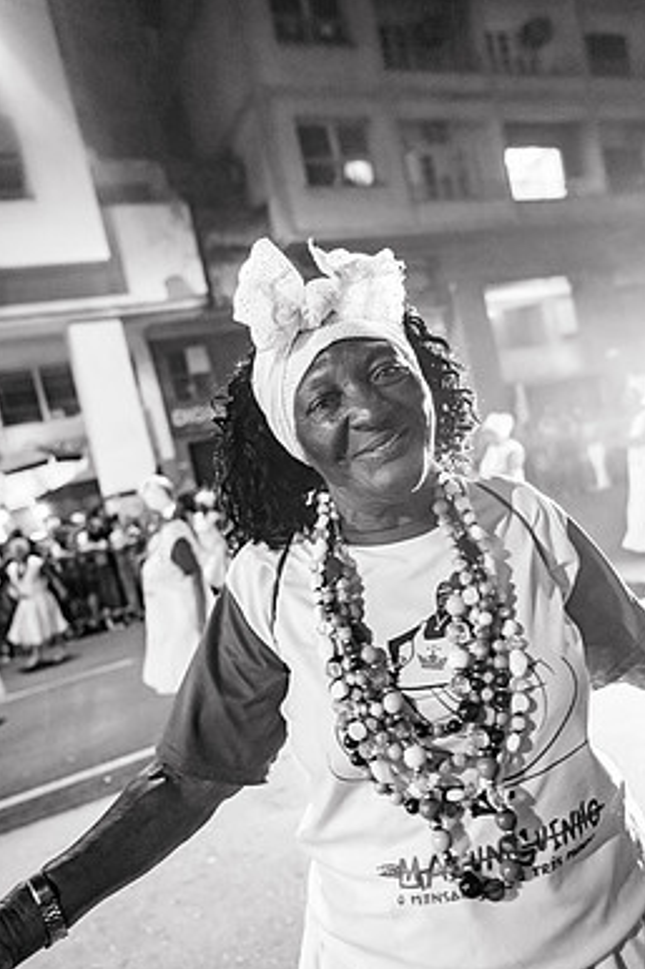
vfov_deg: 65.3
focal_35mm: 28
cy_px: 545
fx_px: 753
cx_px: 339
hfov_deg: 46.3
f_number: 2.5
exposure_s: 1/200
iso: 5000
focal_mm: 24
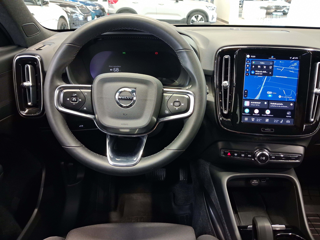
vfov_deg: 51.4
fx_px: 250
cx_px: 160
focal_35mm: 27
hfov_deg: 65.3
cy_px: 120
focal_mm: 4
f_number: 1.8
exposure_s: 1/33
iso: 500
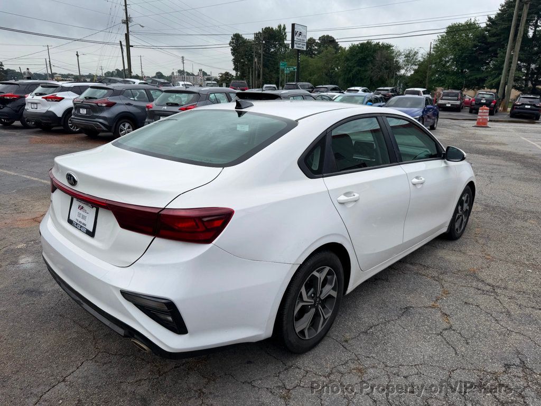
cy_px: 203
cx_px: 270
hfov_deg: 71.6
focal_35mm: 24
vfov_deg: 56.8
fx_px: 375
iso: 80
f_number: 1.78
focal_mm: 6.76
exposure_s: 1/4975
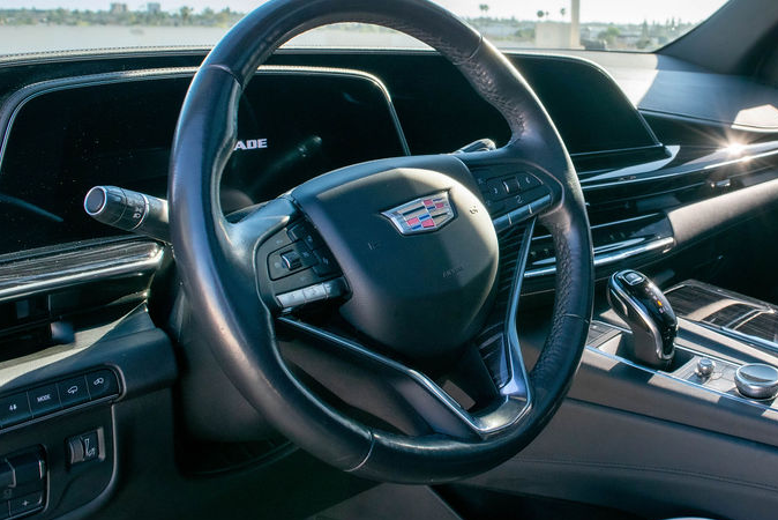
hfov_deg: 45.6
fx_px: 886
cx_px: 590
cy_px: 173
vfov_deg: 32.4
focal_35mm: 41
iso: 400
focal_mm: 18
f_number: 8
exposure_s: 1/250
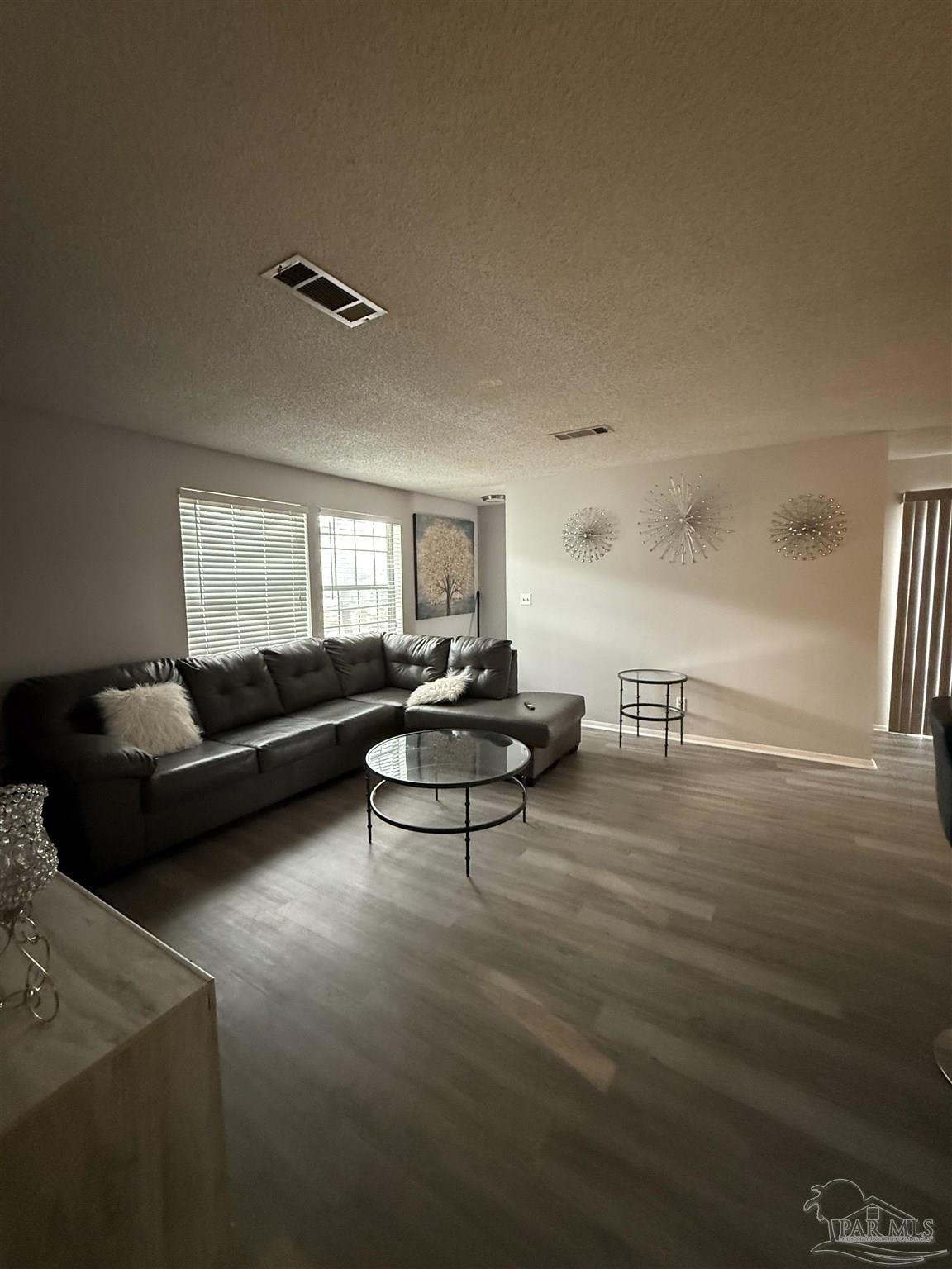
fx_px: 513
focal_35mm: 14
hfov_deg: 85.7
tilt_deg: -4.0
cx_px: 476
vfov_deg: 102.1
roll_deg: +2.0
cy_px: 634
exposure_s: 1/60
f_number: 2.2
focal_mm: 2.22
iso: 800
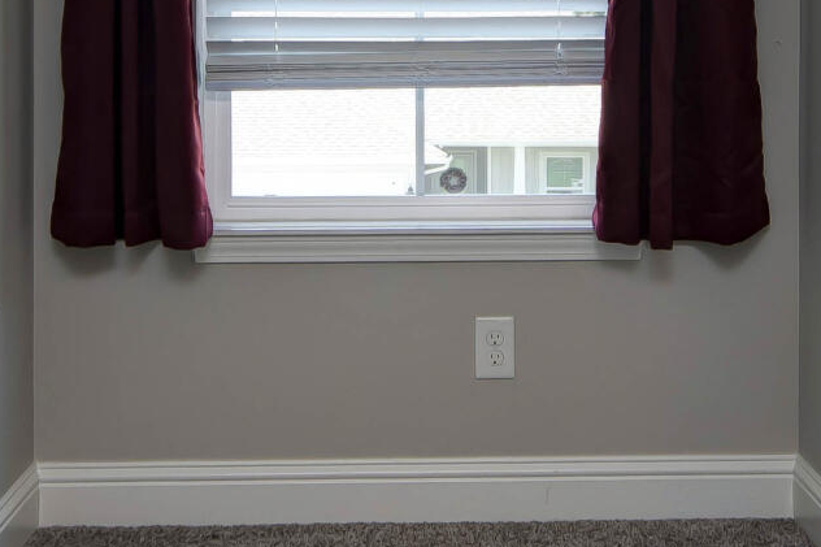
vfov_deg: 17.6
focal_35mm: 76
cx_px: 507
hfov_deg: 26.6
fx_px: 1733
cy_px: 44
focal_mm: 16
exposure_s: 1/20
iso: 200
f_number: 6.7
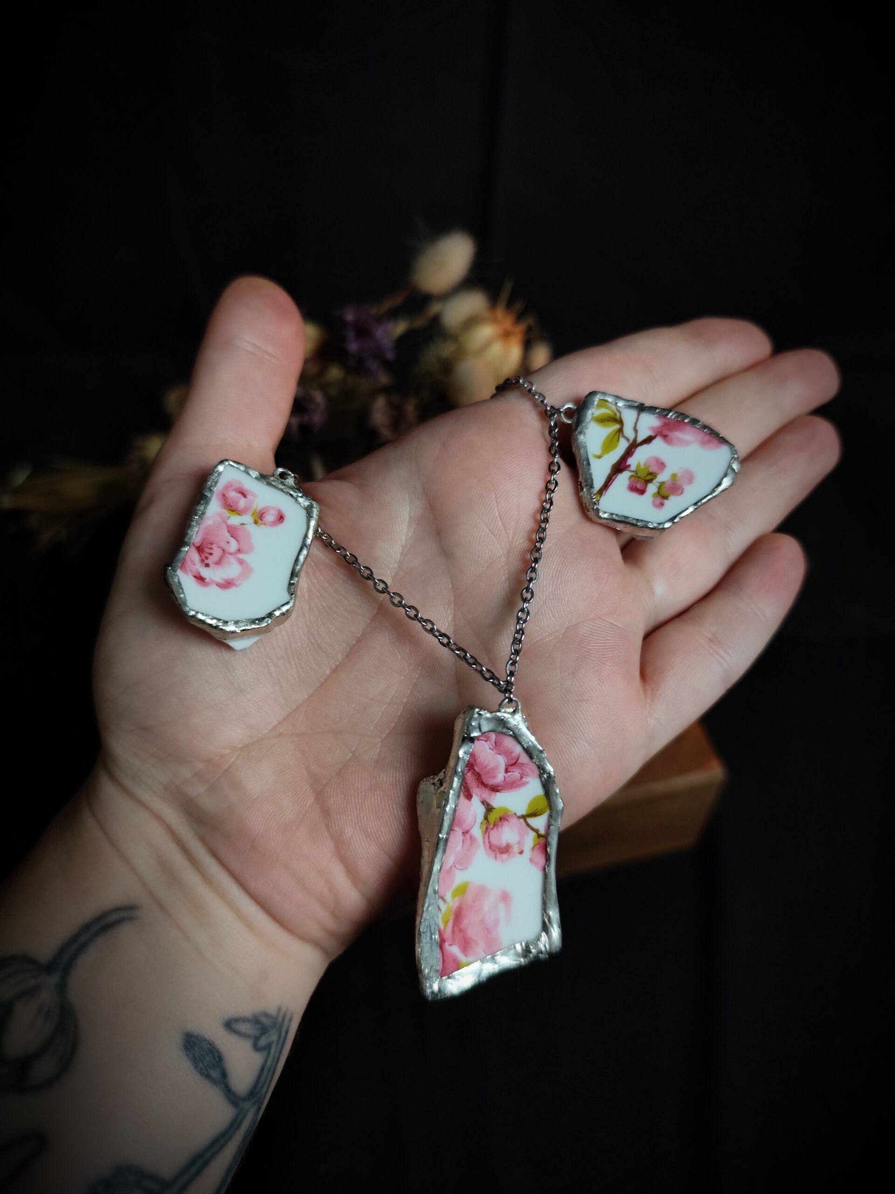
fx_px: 793
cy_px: 597
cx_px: 448
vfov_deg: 73.9
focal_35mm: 23
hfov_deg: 58.9
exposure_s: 1/100
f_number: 1.65
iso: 320
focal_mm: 6.19
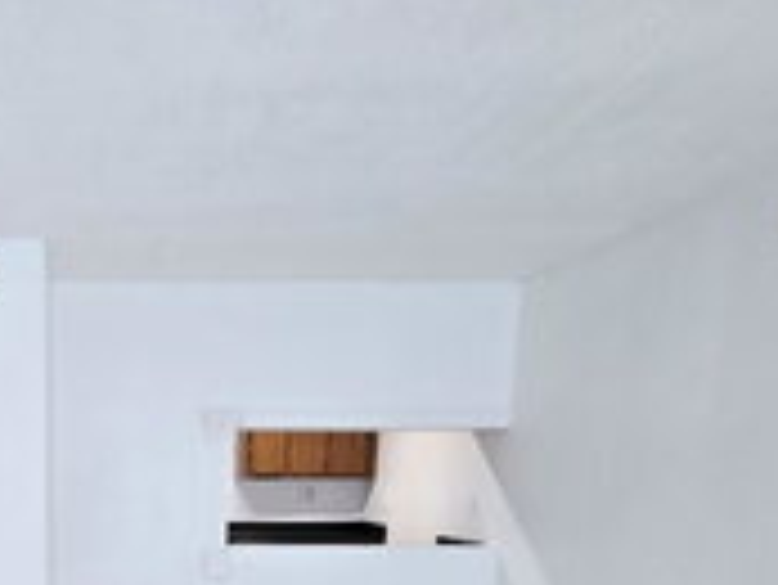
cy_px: 630
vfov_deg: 37.6
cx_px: 101
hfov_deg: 51.2
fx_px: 720
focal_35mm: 32
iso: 160
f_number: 2.2
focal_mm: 2.2
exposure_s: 1/60
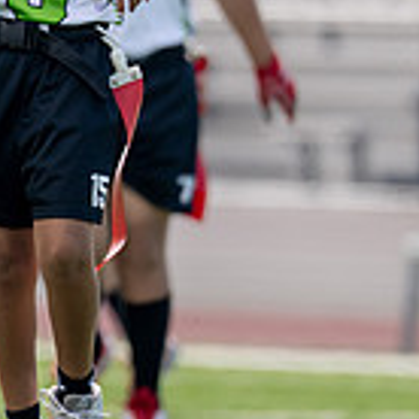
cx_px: -43
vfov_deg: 1.9
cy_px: 108
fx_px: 12462
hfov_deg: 1.9
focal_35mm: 910
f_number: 2.8
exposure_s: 1/4000
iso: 200
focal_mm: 200
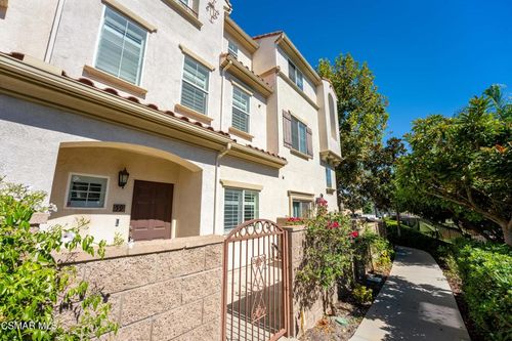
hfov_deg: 104.3
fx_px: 199
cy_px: 170
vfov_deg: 81.2
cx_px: 256
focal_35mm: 14
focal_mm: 14
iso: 100
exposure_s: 1/250
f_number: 8
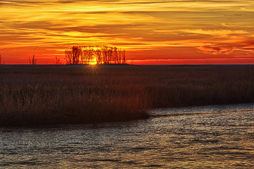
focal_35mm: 125
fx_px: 881
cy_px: 84
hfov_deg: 16.4
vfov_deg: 10.9
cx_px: 127
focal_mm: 125
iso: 200
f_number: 16
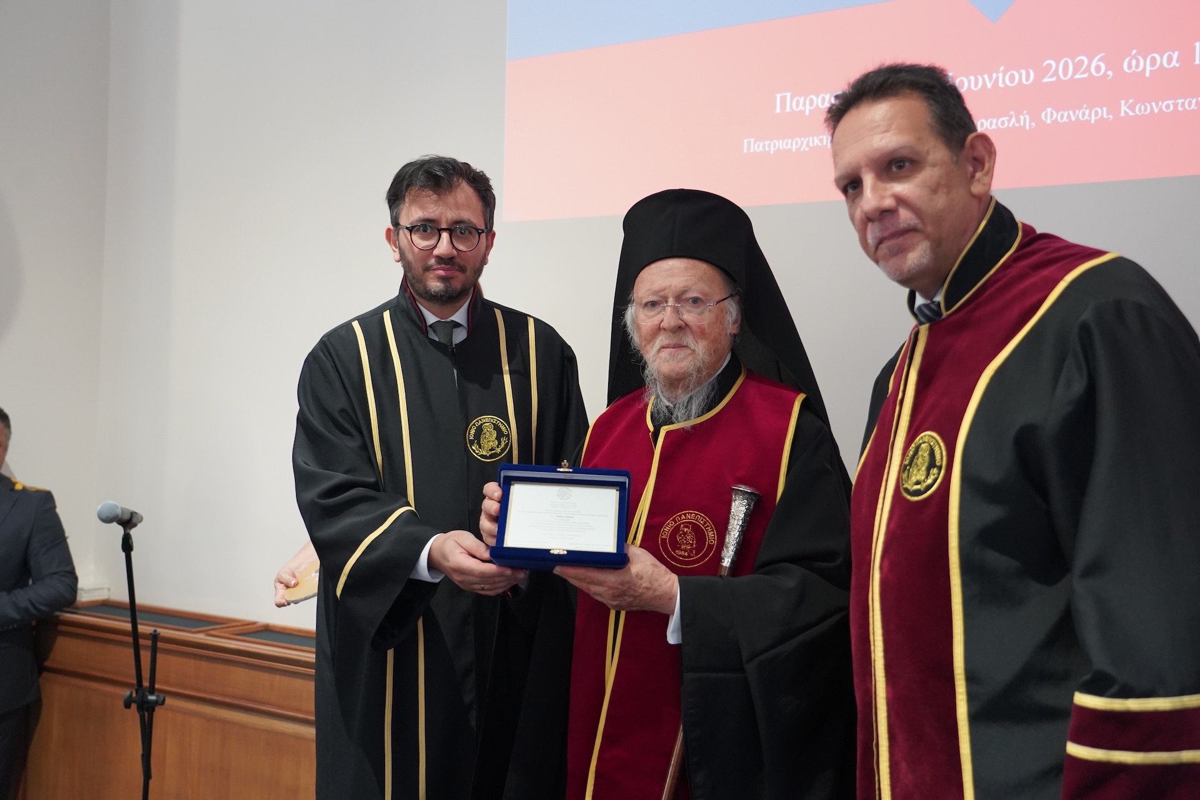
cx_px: 600
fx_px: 1267
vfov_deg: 35.1
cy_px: 400
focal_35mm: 38
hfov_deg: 50.7
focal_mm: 38
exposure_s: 1/160
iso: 4000
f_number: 4
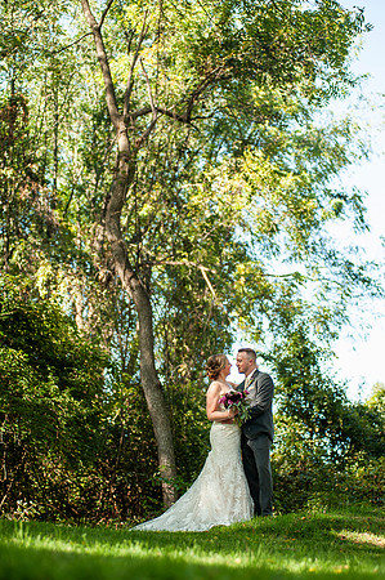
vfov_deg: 25.4
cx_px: 192
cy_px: 290
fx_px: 1286
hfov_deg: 17.0
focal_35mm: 80
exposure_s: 1/320
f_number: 3.2
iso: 160
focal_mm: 80
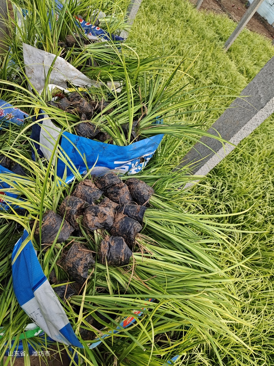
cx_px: 137
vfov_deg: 73.9
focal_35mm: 23
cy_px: 183
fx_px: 243
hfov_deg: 58.9
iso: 51
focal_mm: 5.56
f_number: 1.88
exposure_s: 1/147
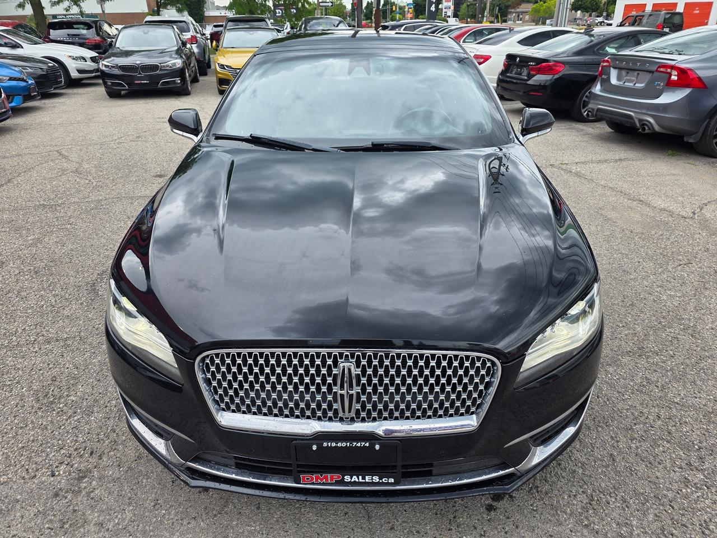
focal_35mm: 23
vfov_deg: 58.9
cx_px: 358
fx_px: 476
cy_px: 269
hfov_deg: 73.9
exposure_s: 1/120
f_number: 1.7
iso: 16
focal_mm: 6.3
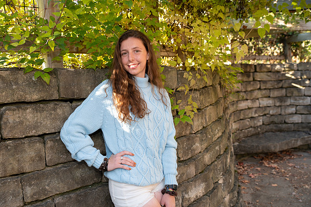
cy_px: 104
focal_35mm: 40
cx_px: 156
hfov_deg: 48.5
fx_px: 345
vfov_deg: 33.4
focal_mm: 40
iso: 320
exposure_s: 1/160
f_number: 4
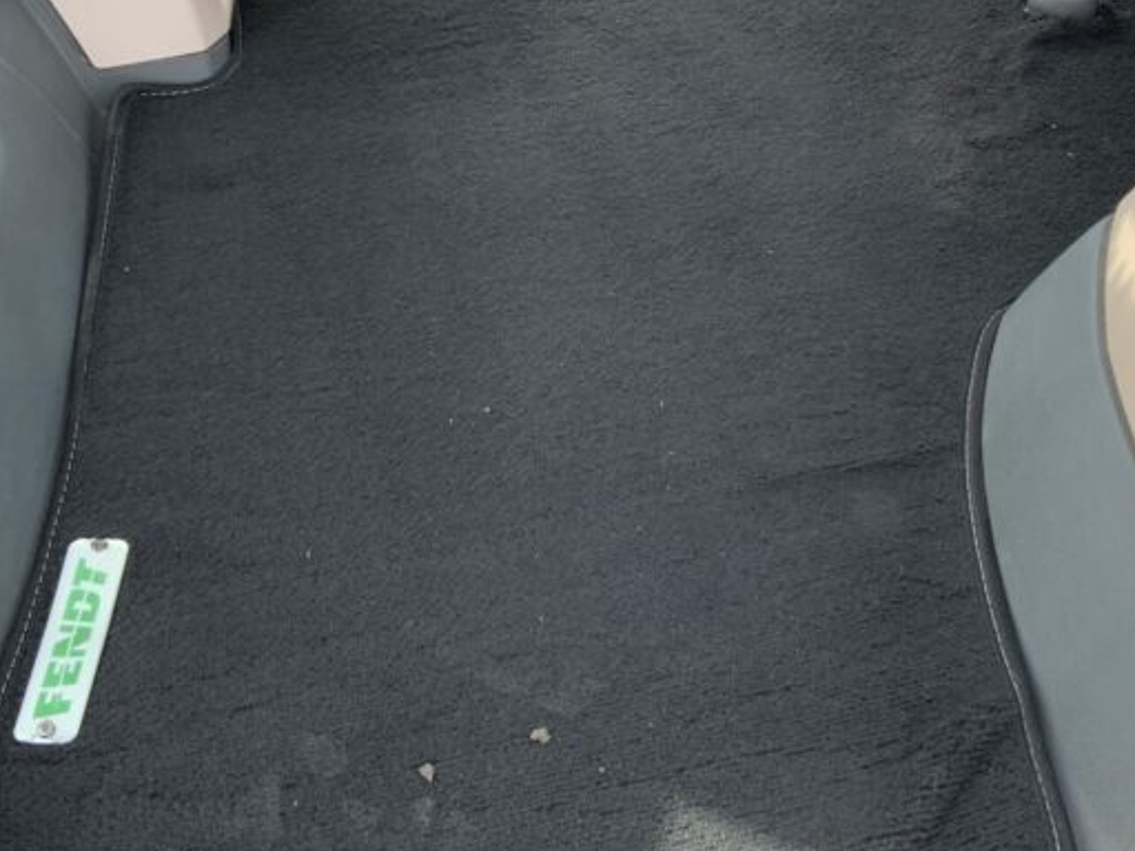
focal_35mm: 58
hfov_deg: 33.2
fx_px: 1902
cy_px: 224
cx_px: 652
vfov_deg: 25.0
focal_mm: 3
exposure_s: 1/122
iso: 20
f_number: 1.8
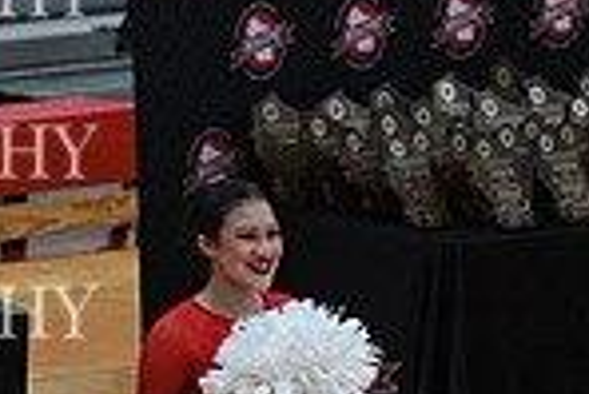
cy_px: 392
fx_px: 10596
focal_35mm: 647
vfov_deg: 2.1
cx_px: -478
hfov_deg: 3.2
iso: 4000
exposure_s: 1/400
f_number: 4
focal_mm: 165
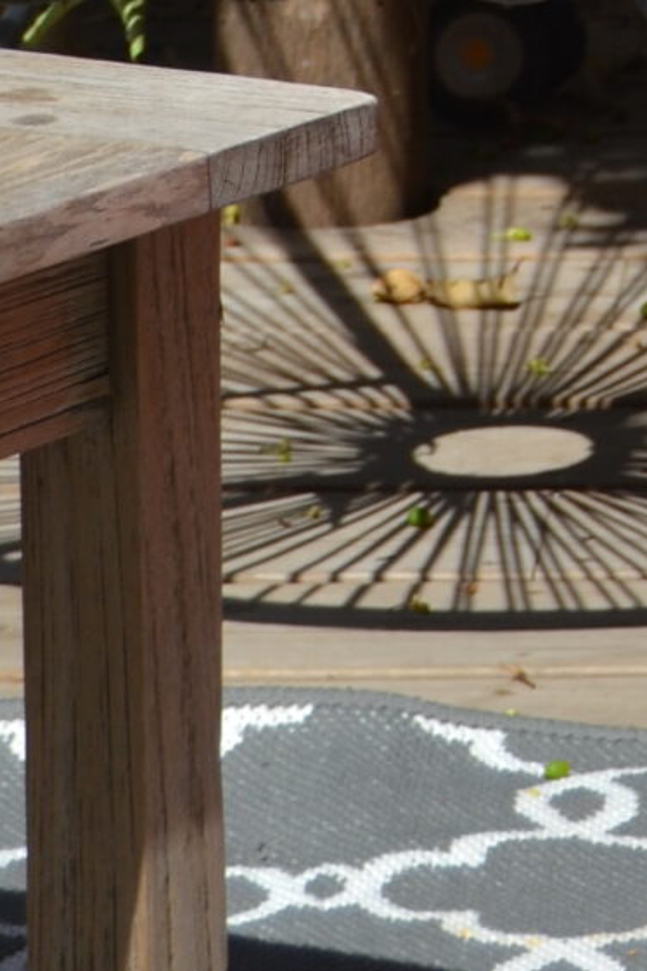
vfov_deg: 6.3
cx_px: 1309
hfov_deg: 4.3
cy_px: -1232
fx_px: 8491
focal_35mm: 315
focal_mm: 46
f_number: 9
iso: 100
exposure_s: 1/320
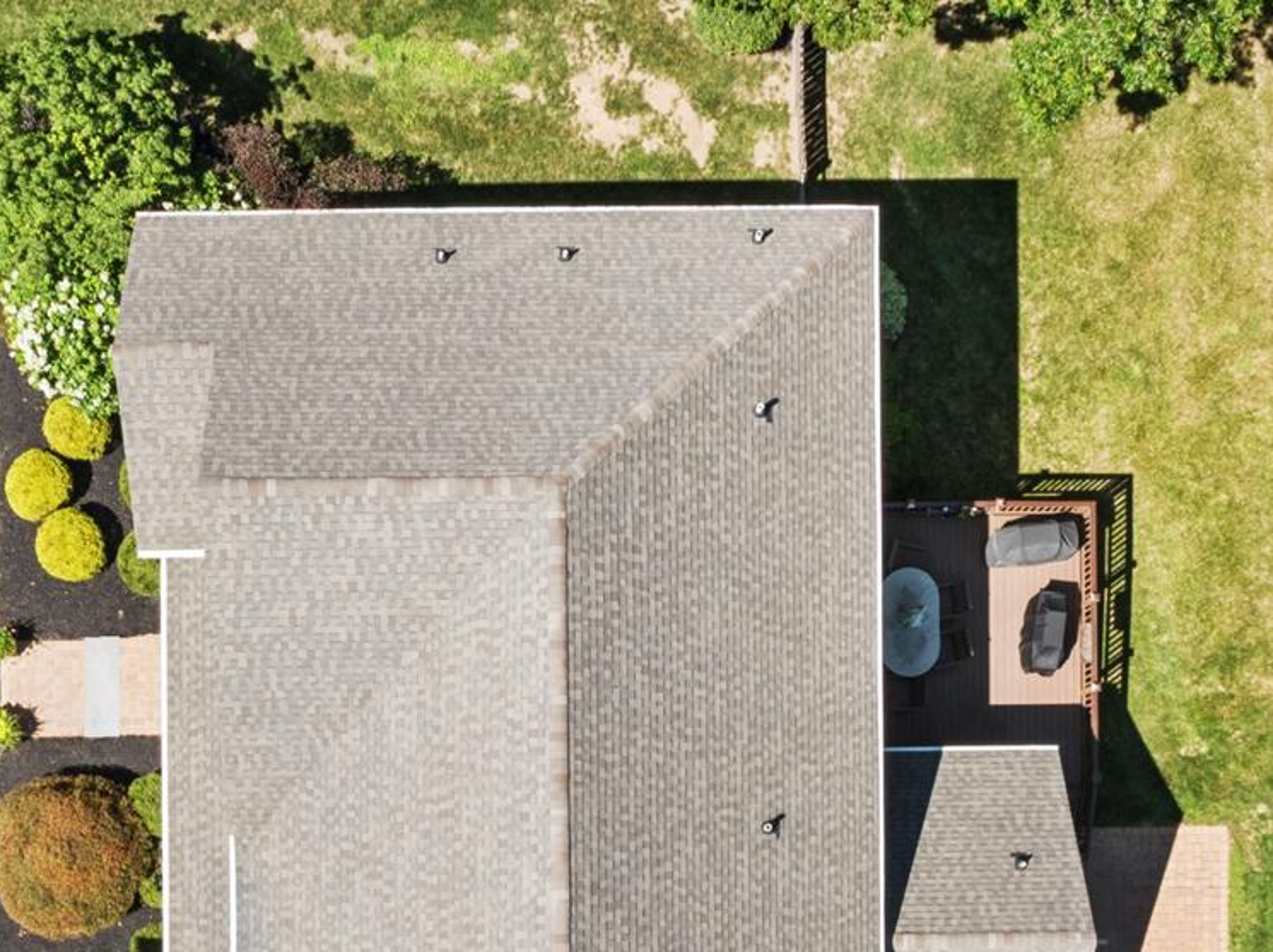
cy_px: 900
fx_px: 2424
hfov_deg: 29.3
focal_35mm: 66
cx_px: 496
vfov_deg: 21.6
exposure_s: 1/15
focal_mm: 12.3
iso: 100
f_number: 9
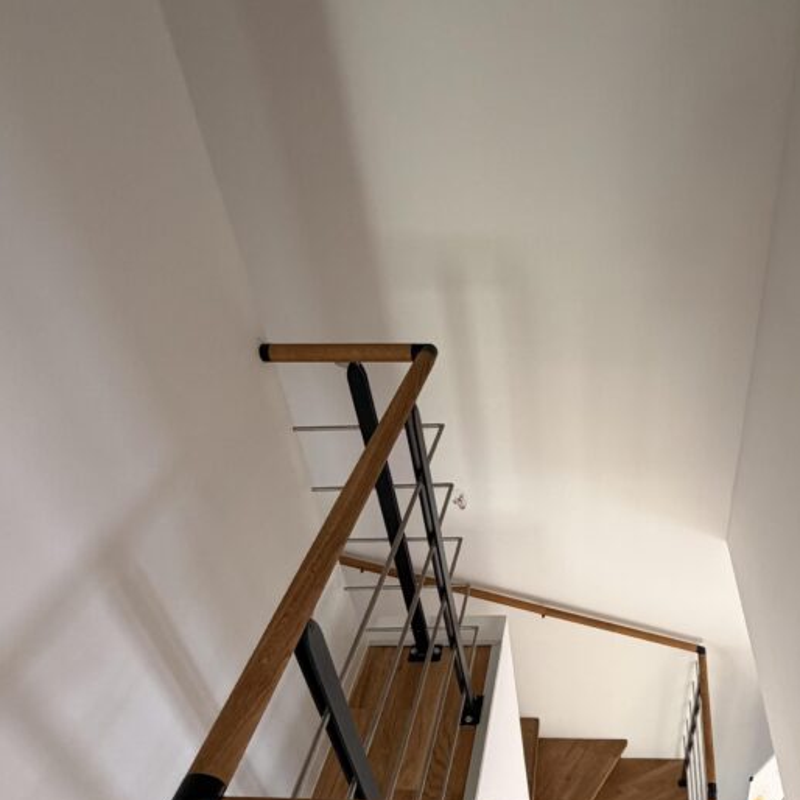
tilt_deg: -37.1
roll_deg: +1.9
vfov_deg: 59.9
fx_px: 680
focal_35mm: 26
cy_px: 517
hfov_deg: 58.4
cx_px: 579
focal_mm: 2.22
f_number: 2.2
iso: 250
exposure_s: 1/121
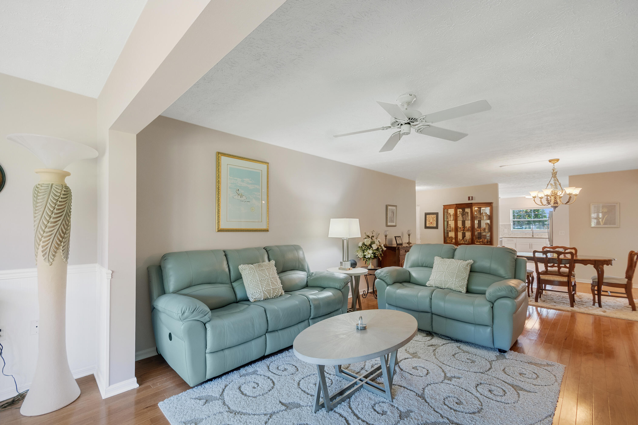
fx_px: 266
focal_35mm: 15
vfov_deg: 77.3
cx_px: 319
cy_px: 212
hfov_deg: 100.4
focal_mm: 10
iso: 320
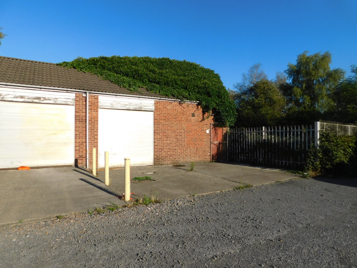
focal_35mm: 23
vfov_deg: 58.9
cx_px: 178
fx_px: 237
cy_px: 134
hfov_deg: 73.9
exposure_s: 1/500
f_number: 6
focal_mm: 4
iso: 125
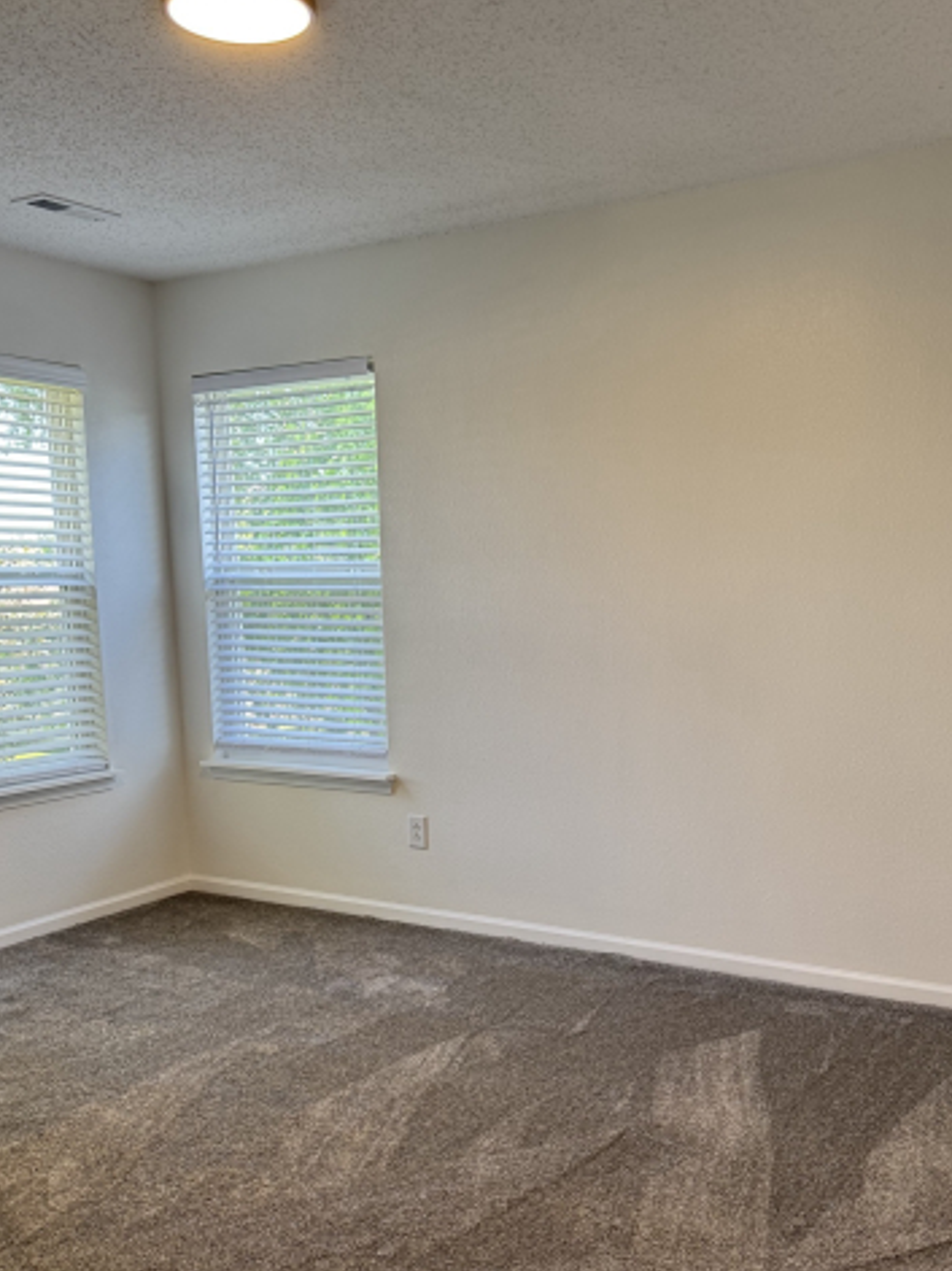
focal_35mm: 34
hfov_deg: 41.7
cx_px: 512
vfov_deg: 53.5
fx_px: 1247
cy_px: 776
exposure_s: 1/120
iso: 100
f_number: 1.78
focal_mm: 6.76
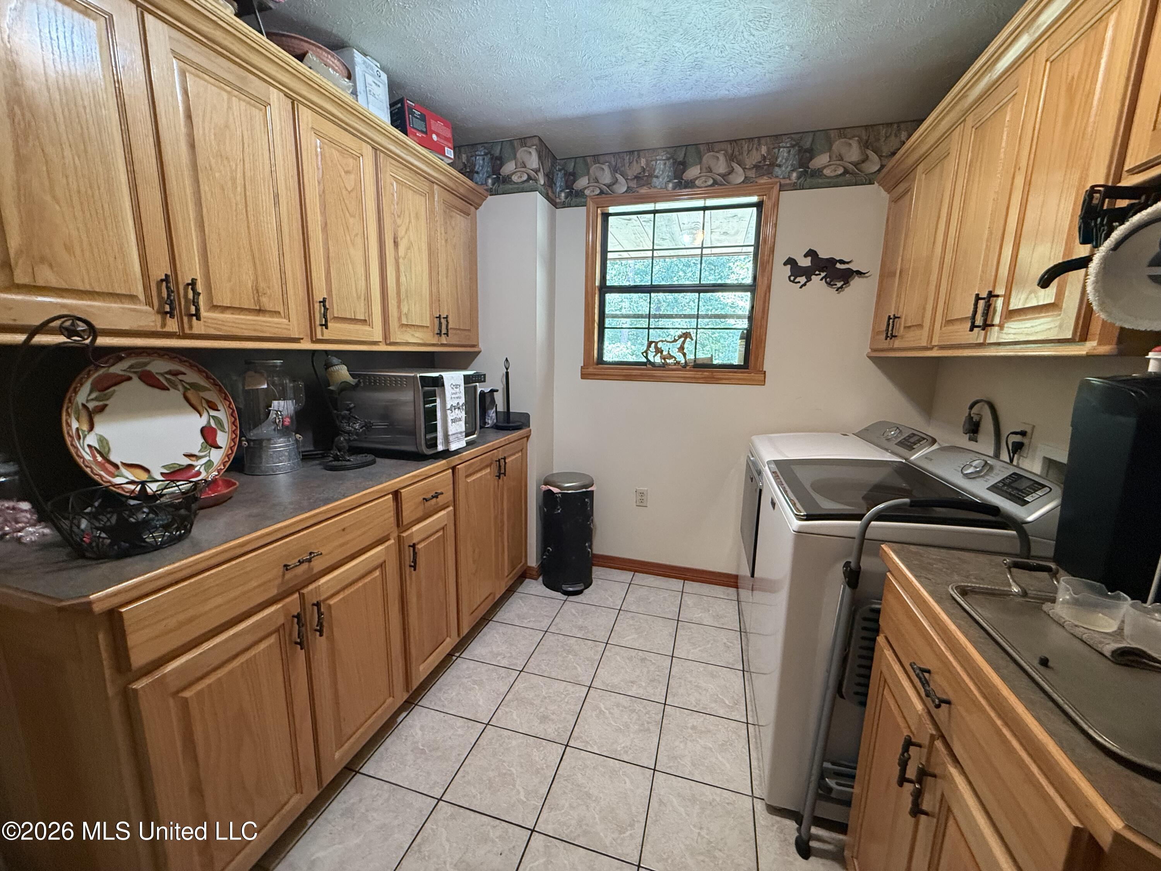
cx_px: 580
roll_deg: -0.3
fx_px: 470
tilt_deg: -8.8
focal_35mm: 14
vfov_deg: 85.7
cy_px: 436
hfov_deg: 102.1
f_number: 2.2
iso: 400
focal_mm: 2.22
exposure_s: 1/60
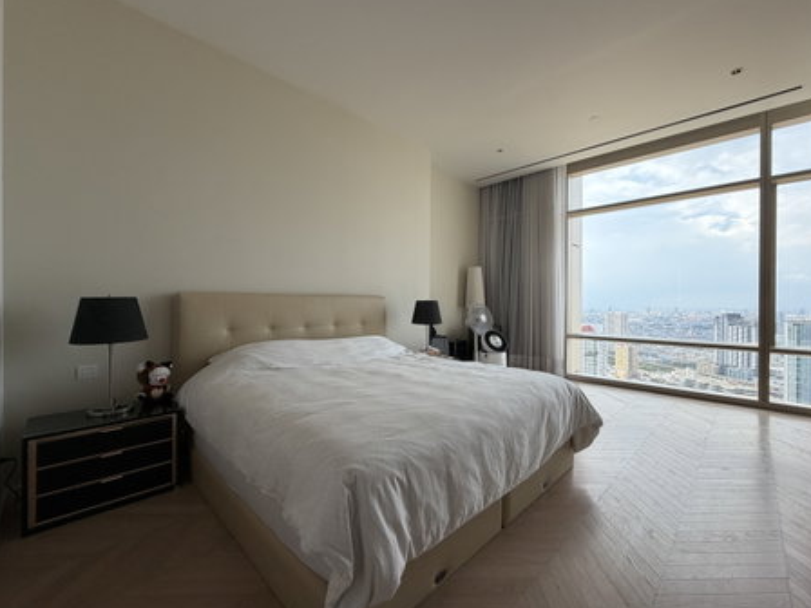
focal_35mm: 15
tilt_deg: +0.2
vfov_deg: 81.7
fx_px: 351
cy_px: 304
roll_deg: +0.3
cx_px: 429
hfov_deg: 98.1
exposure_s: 1/121
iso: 50
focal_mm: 2.22
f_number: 2.2
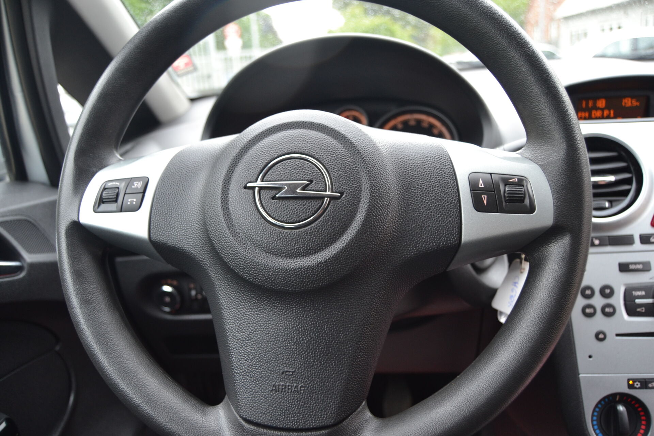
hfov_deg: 67.4
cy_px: 218
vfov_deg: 47.9
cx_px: 327
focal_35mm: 27
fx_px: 490
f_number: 3.5
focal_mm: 18
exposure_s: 1/60
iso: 400
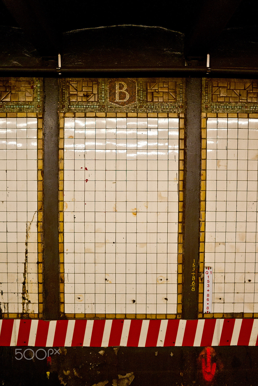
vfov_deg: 53.1
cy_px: 193
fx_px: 386
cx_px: 129
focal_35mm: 36
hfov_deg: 36.9
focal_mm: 24
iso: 800
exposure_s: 1/60
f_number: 2.8
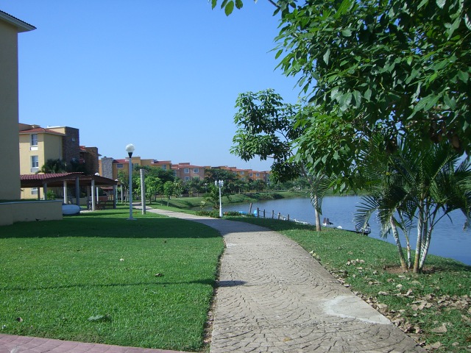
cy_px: 176
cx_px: 236
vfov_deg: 37.7
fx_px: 517
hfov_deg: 49.0
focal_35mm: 38
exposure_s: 1/640
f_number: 4.3
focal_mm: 6.2
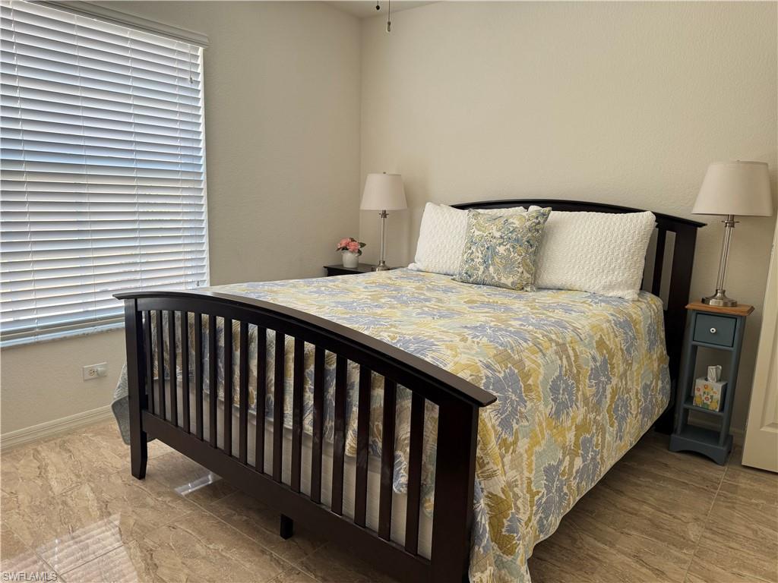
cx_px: 389
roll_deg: -2.3
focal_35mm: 24
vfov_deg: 56.8
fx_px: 539
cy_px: 292
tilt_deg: -10.2
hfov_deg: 71.6
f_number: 1.78
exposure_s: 1/120
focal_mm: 6.76
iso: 80
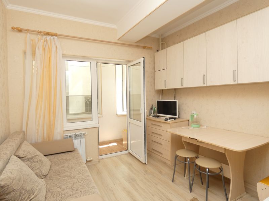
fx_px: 155
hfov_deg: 81.7
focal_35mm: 20
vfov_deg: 66.0
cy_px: 100
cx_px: 134
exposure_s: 1/60
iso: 80
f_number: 2.8
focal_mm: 3.6
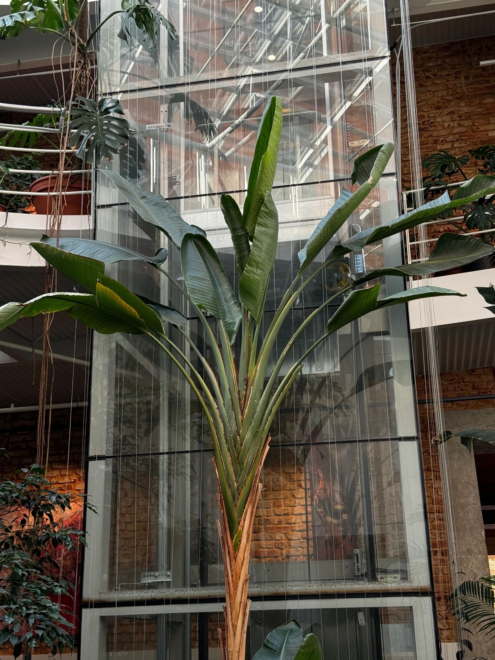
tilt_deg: +18.4
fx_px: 915
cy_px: 330
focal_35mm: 48
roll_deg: +2.1
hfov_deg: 30.3
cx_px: 248
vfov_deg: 39.7
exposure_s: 1/170
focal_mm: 6.76
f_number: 1.78
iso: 80
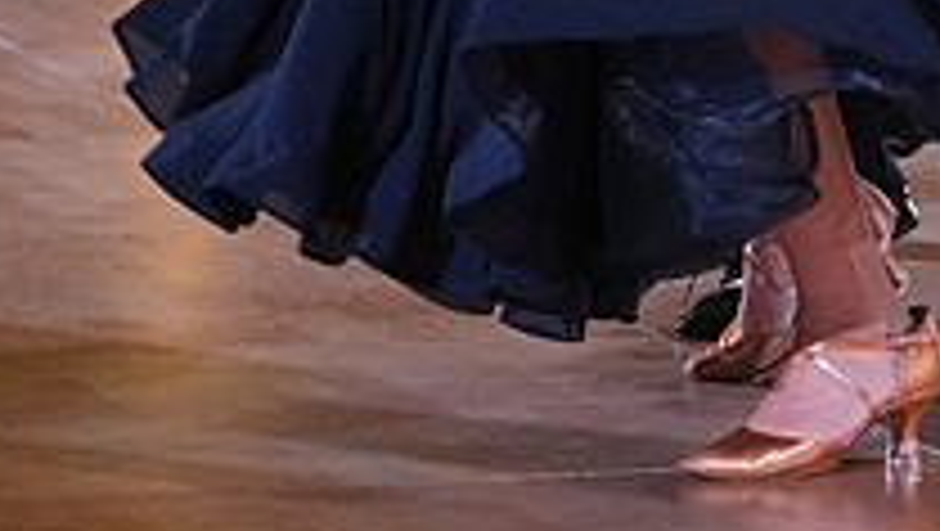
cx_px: 677
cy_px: -585
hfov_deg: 4.8
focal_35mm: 447
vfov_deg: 2.7
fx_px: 11151
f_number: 5
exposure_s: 1/250
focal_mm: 154
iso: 3200
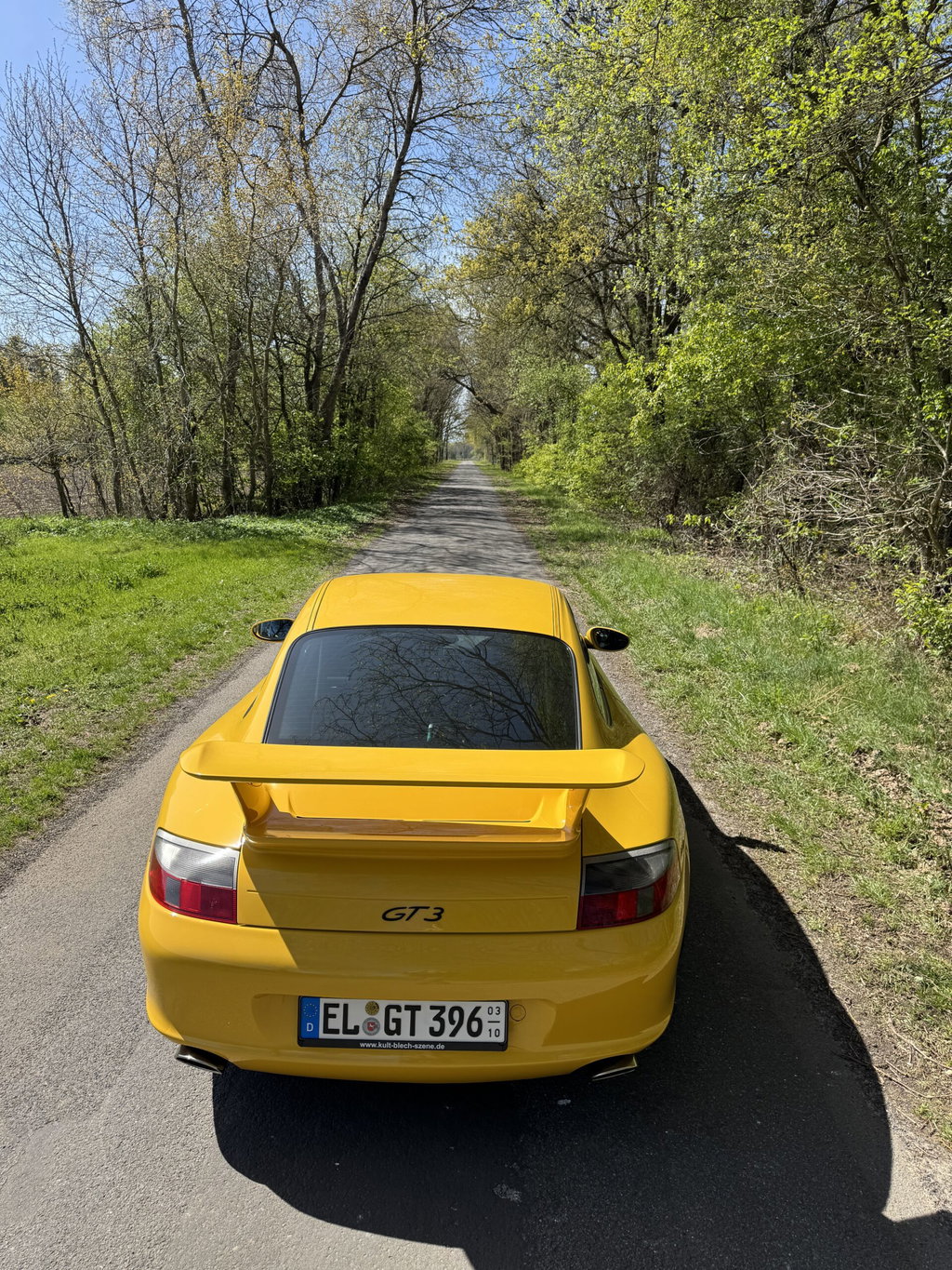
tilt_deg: -11.0
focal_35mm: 24
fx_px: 880
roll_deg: -1.1
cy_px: 635
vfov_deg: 71.6
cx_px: 476
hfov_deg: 56.8
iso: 80
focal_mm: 6.76
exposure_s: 1/2604
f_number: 1.78
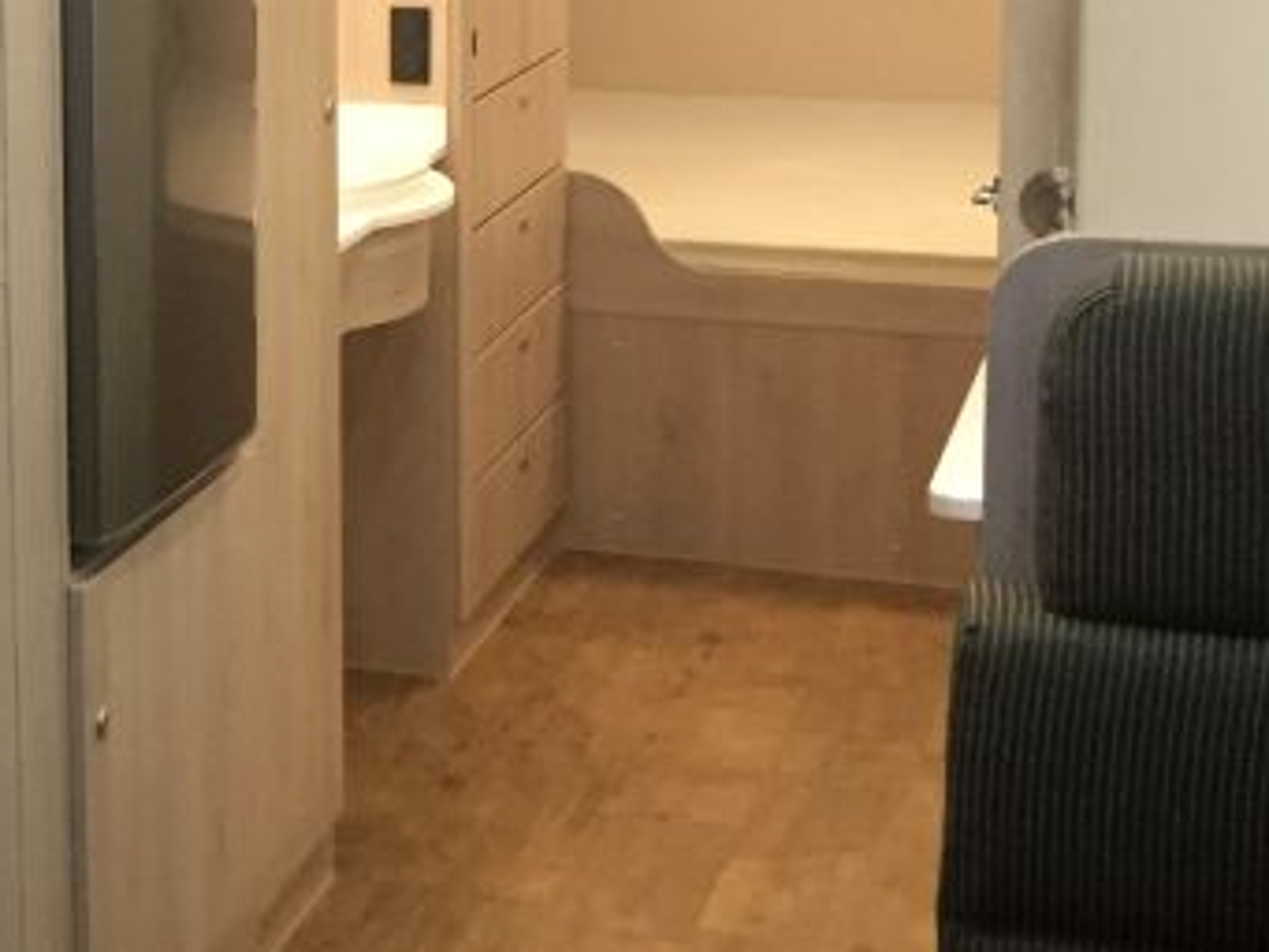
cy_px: 134
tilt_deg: -8.4
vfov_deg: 17.2
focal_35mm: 85
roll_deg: +3.1
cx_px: -394
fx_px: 3117
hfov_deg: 20.9
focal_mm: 4.15
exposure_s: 1/33
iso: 320
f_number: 2.2
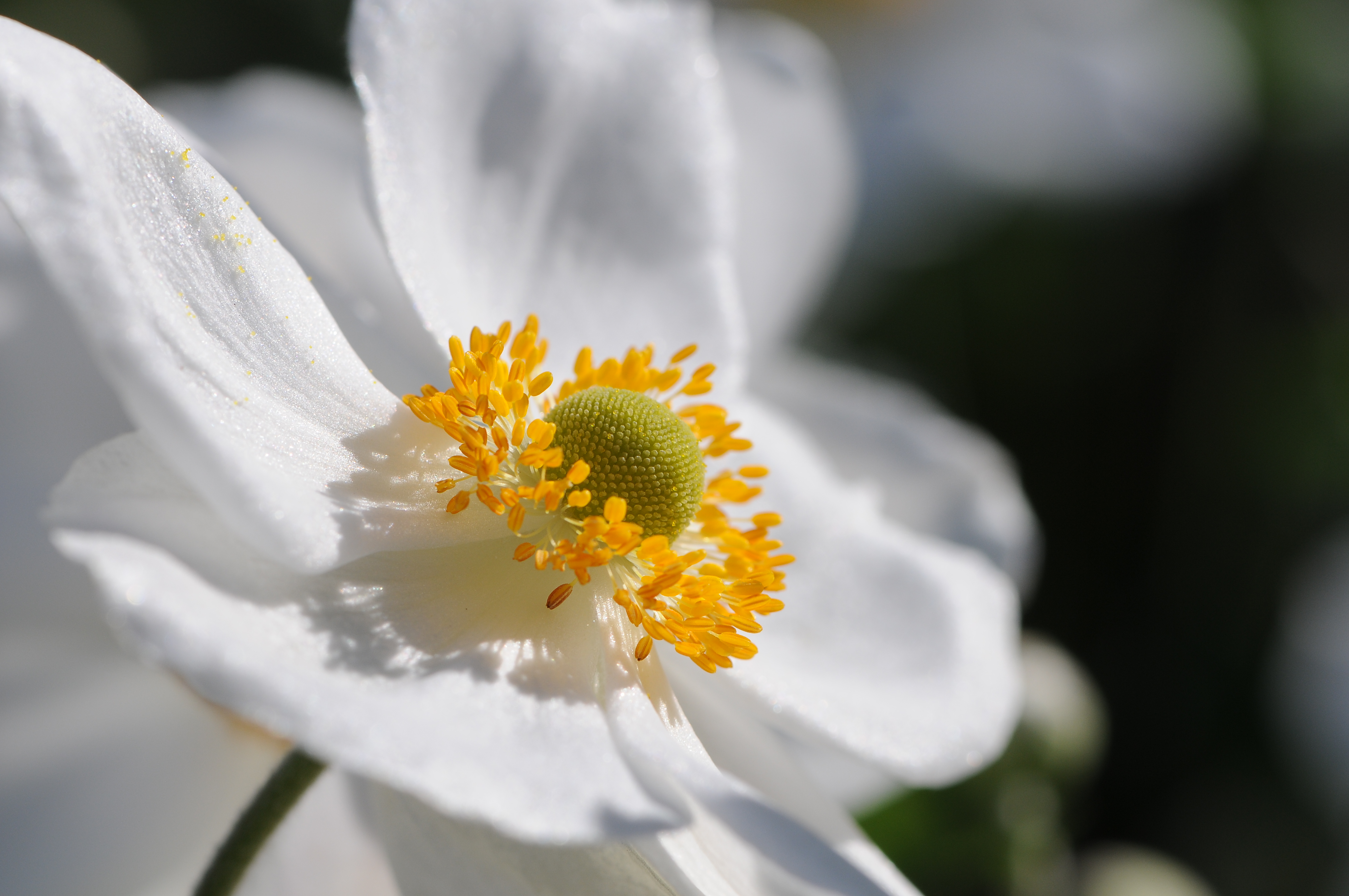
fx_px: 5895
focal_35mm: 158
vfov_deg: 8.7
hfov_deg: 13.1
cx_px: 674
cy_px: 448
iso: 200
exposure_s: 1/500
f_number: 11
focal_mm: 105
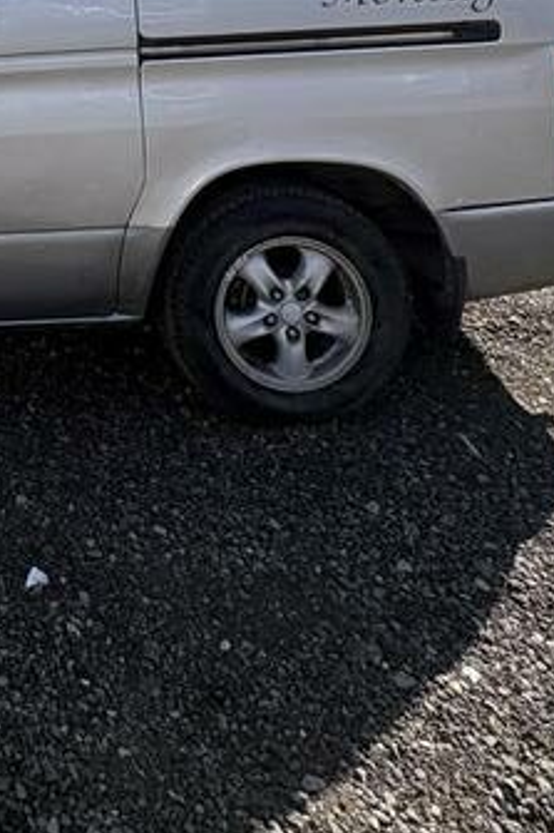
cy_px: -142
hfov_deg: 28.0
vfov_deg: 38.3
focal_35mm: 39
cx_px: -174
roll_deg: -2.4
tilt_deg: +3.3
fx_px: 901
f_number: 2.2
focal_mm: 2.22
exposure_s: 1/1346
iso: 50
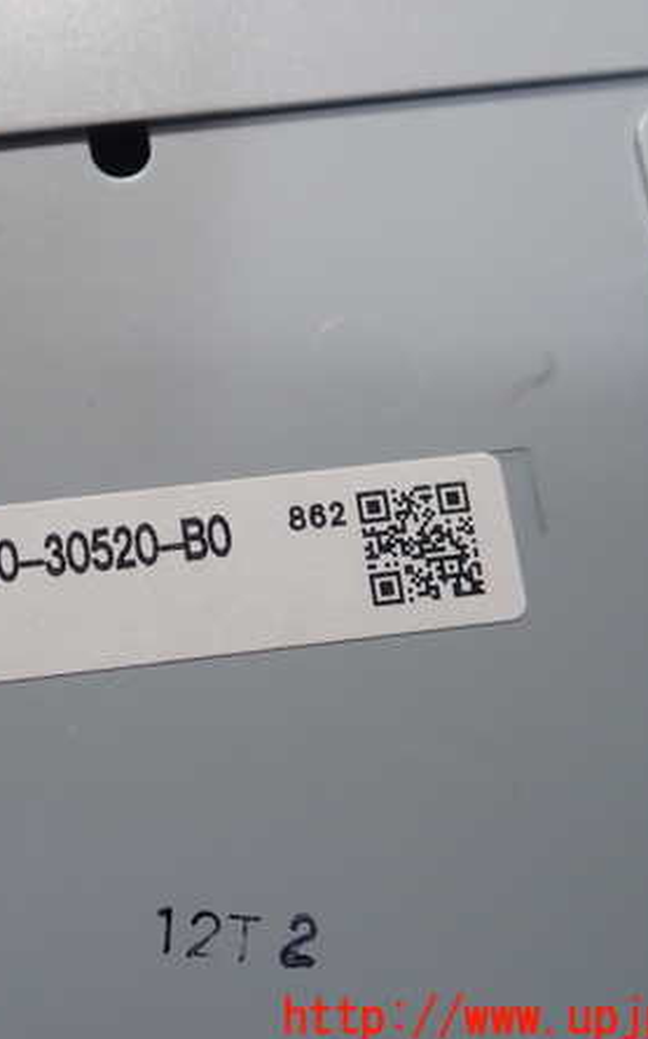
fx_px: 1217
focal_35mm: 43
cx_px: 110
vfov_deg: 46.2
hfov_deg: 29.0
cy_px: 522
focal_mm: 5.5
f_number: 2.3
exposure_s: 1/125
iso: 200
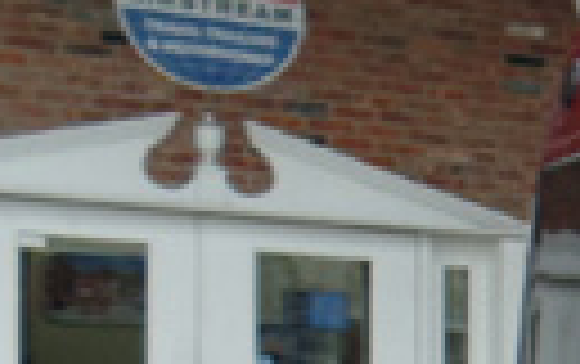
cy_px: 607
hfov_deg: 10.2
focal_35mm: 151
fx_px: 2390
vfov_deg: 8.4
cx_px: 1722
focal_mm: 4.1
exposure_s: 1/90
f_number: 3.2
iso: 80
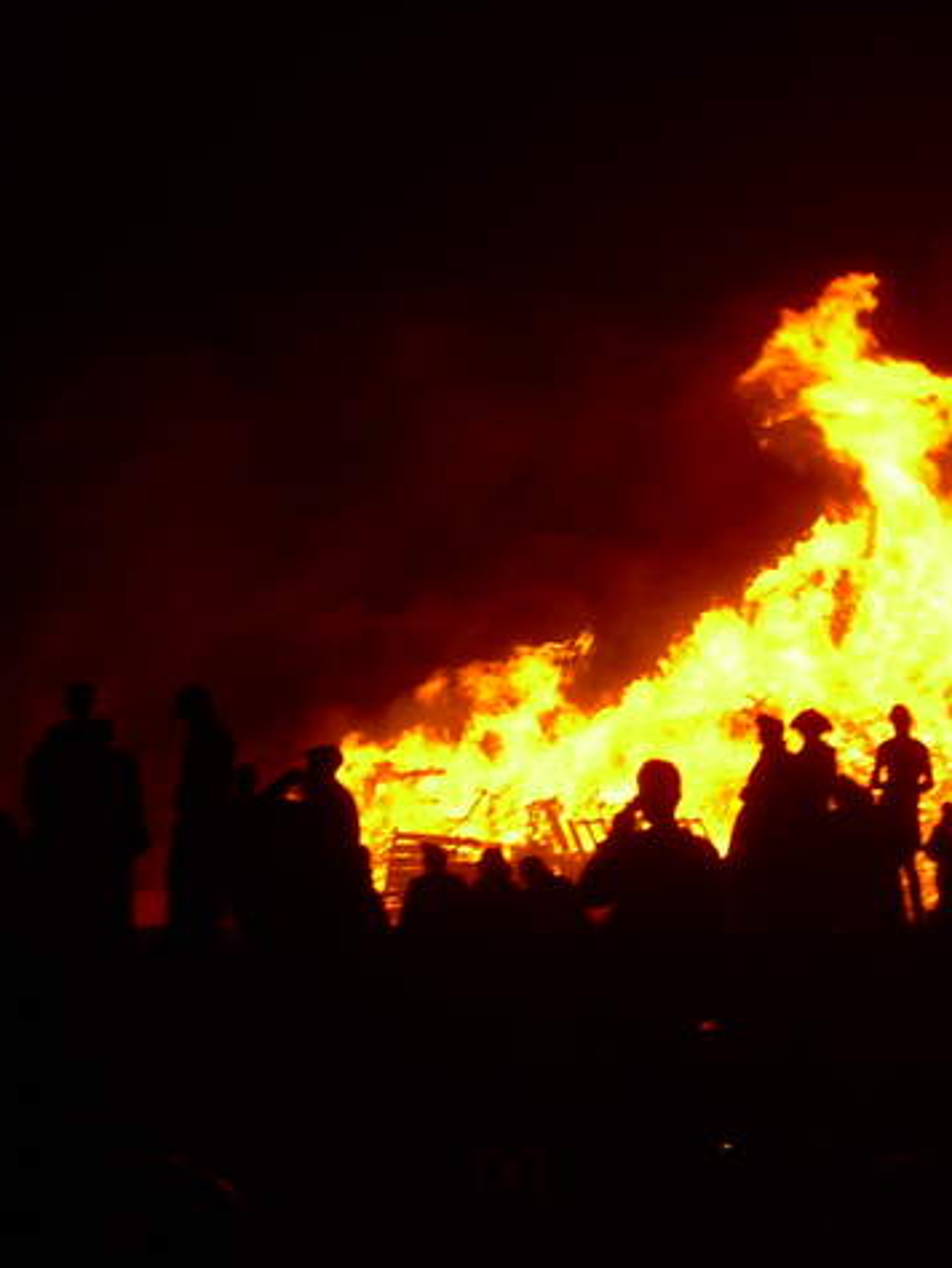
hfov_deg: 12.7
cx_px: 832
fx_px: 4250
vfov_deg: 17.0
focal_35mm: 116
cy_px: 634
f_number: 4.2
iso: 50
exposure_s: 1/50.4
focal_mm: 14.6
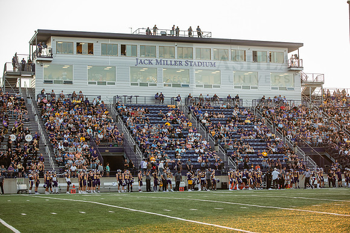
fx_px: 681
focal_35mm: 70
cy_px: 116
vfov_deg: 19.5
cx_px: 175
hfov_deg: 28.8
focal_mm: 70
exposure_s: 1/1250
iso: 800
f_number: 3.2
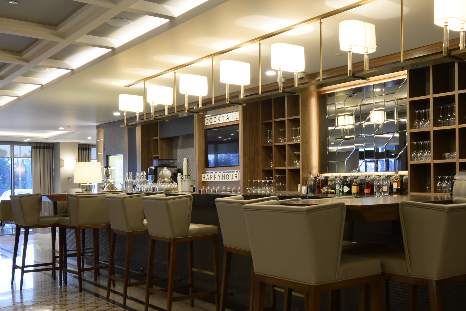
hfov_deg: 48.3
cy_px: 189
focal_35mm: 40
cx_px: 267
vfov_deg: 33.3
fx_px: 518
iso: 100
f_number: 9
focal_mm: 14
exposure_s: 1.6
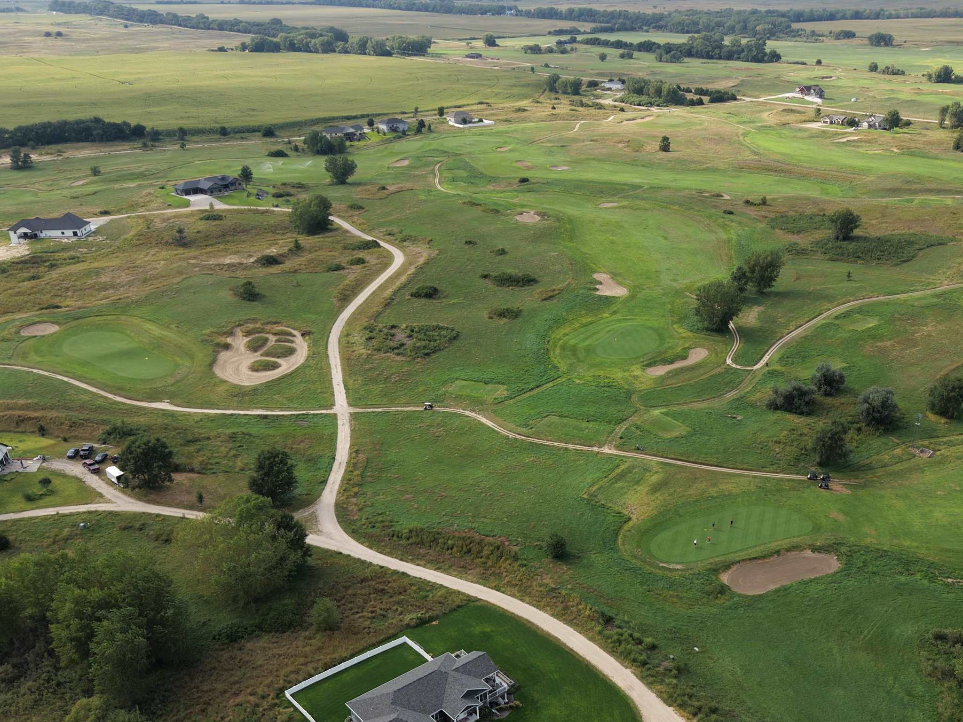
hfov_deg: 50.8
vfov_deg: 39.2
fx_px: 1002
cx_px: 608
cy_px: 481
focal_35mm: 36
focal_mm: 8.67
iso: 170
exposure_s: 1/2500
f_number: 1.8
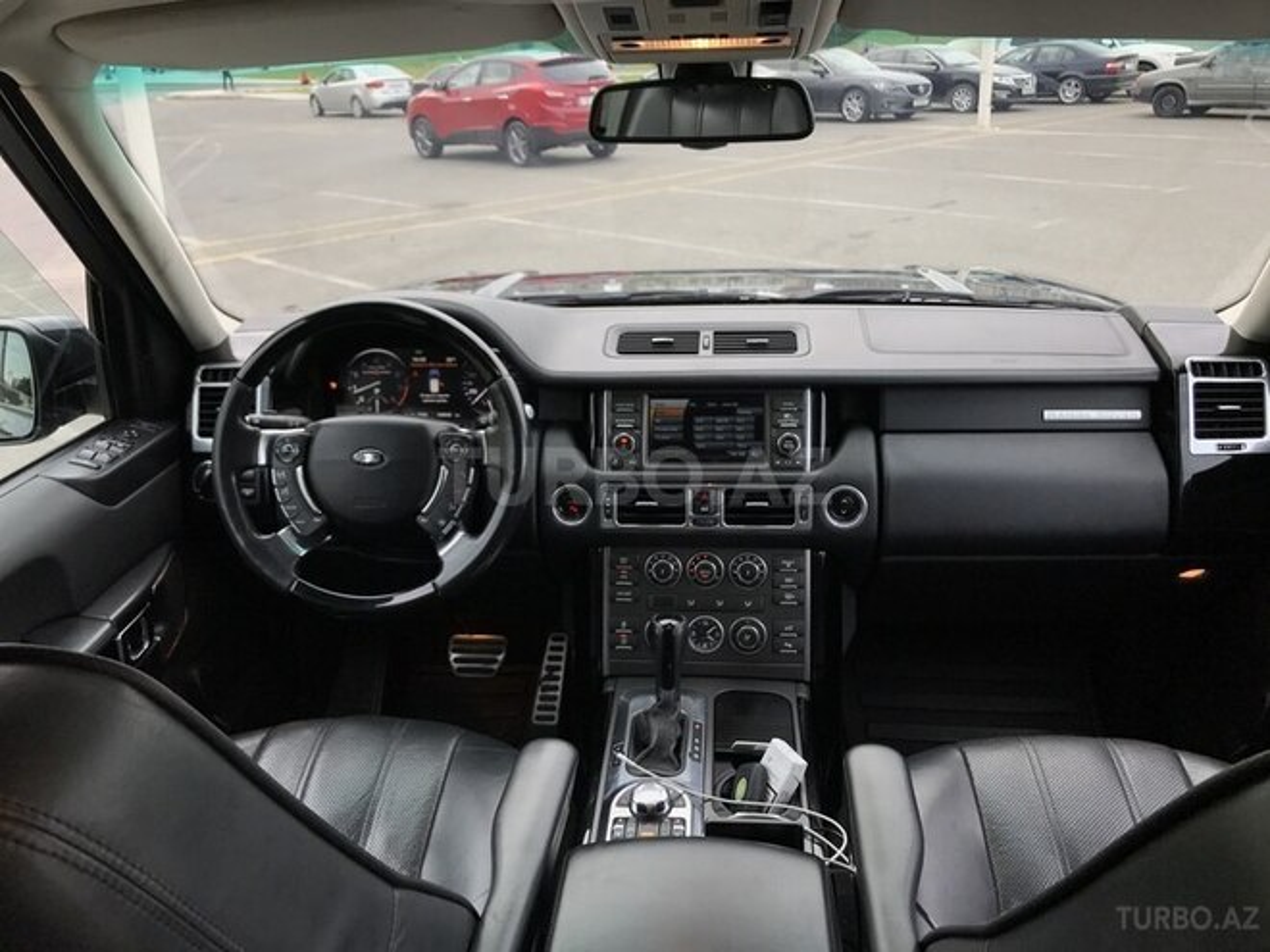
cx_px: 635
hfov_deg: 63.4
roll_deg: +1.6
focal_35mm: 28
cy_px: 476
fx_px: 1027
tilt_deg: -20.8
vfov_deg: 49.7
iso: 20
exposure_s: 1/90
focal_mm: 3.99
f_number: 1.8
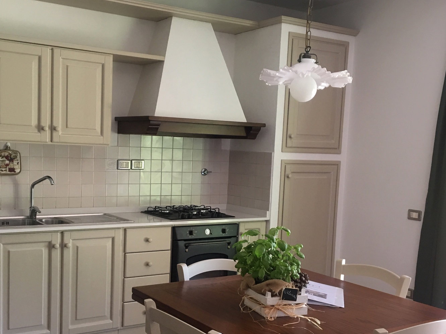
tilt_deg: -6.4
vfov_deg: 32.7
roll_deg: -2.7
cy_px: 213
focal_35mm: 44
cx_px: 193
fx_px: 567
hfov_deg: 42.8
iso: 125
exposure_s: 1/33
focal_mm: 4.15
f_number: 2.2
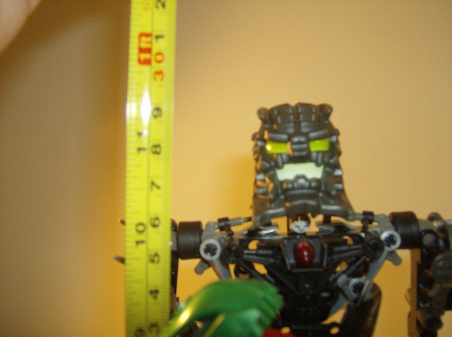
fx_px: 469
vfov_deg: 39.5
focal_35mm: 36
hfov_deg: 51.4
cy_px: 168
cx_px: 226
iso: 200
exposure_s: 1/60
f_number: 2.8
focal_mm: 6
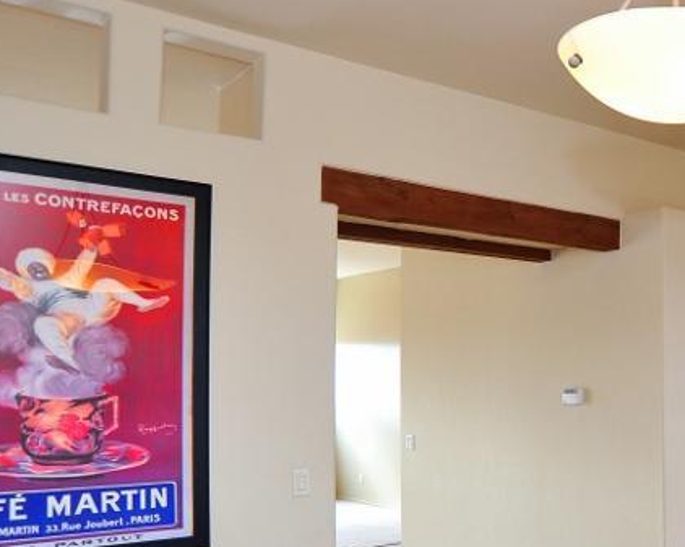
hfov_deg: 37.9
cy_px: 364
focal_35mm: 41
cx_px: 742
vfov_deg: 36.1
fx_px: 831
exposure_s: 1/50
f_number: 5.6
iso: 800
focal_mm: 18
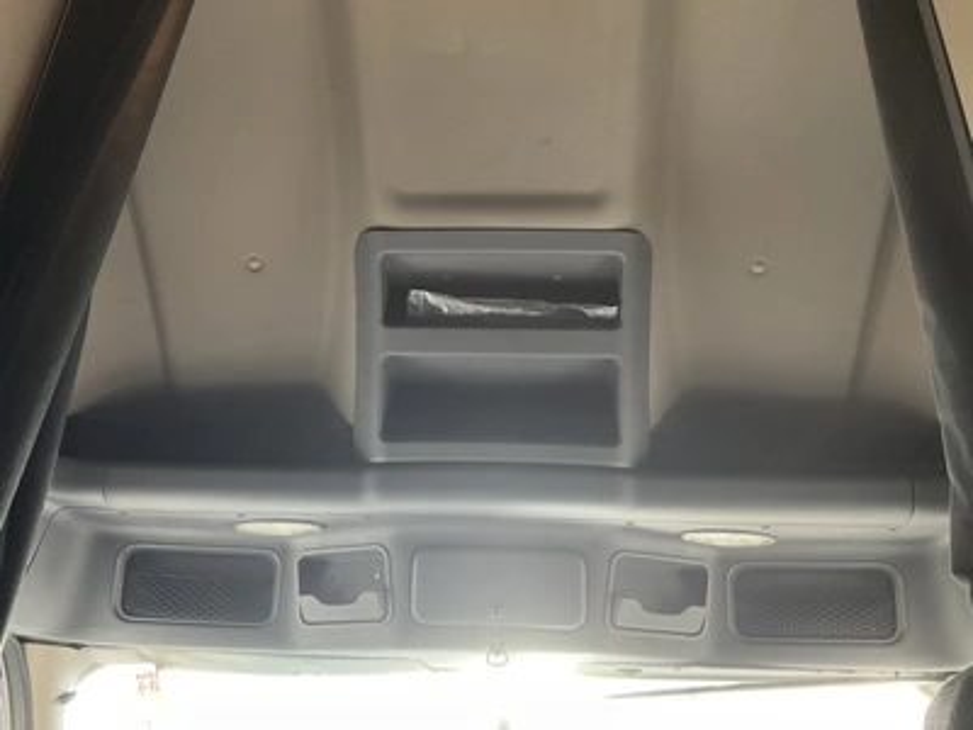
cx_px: 486
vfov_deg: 48.2
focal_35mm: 29
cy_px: 365
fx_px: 815
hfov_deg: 61.7
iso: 100
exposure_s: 1/60
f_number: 1.8
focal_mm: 3
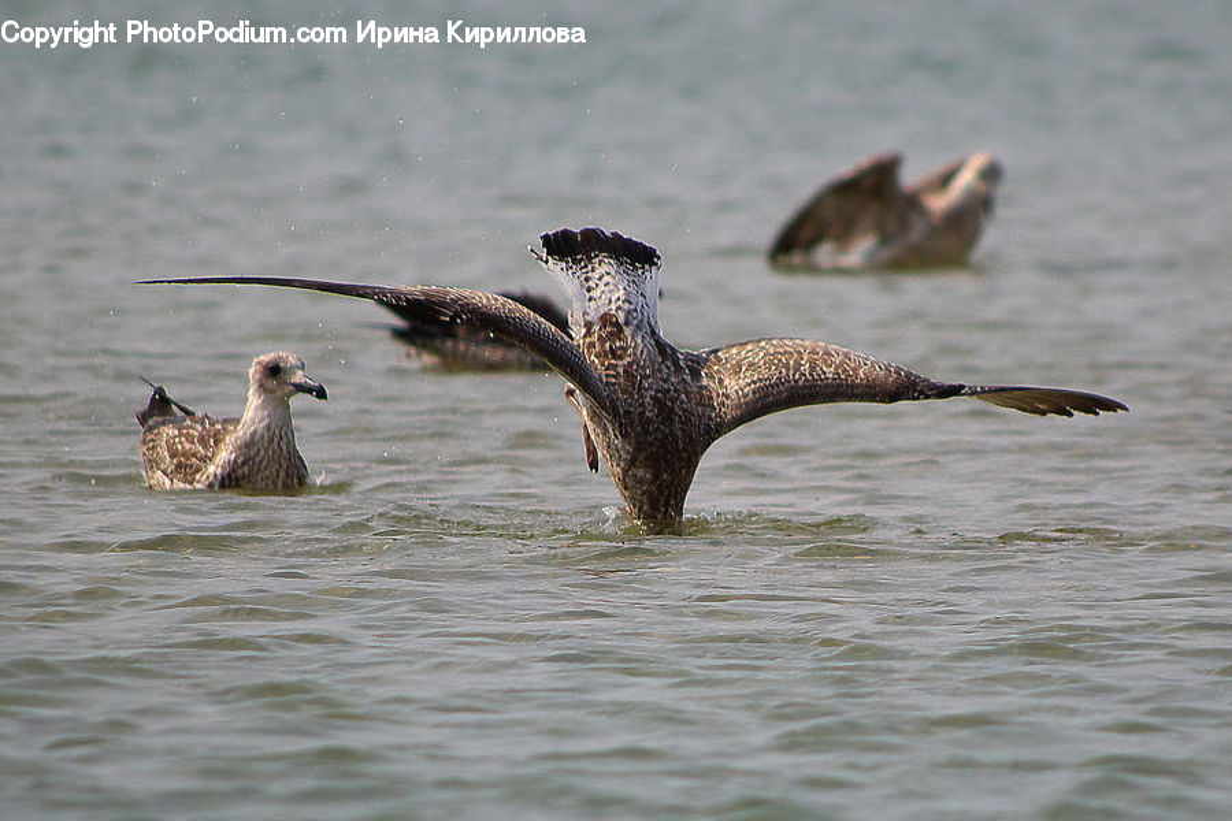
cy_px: 410
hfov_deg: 4.6
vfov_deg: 3.1
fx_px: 15399
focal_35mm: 450
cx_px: 616
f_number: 5.8
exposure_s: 1/3200
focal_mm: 300
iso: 200
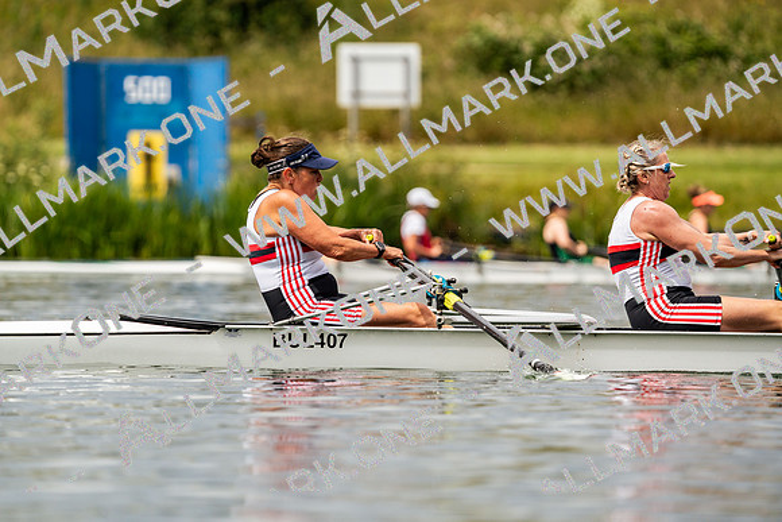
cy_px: 261
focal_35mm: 419
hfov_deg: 4.9
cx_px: 391
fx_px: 9103
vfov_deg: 3.3
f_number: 6.3
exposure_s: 1/2000
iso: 200
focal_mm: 419
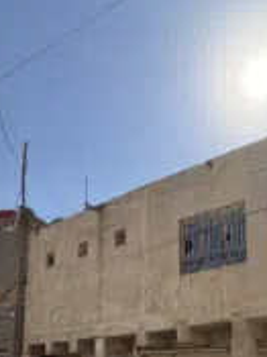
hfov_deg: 43.1
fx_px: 329
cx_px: 190
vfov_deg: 48.9
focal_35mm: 32
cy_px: 339
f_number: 2.2
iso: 25
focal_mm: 2.22
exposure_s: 1/1399
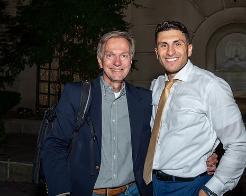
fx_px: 327
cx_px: 118
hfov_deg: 41.2
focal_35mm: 45
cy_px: 63
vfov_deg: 33.1
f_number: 9
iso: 640
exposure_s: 1/250
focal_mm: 17
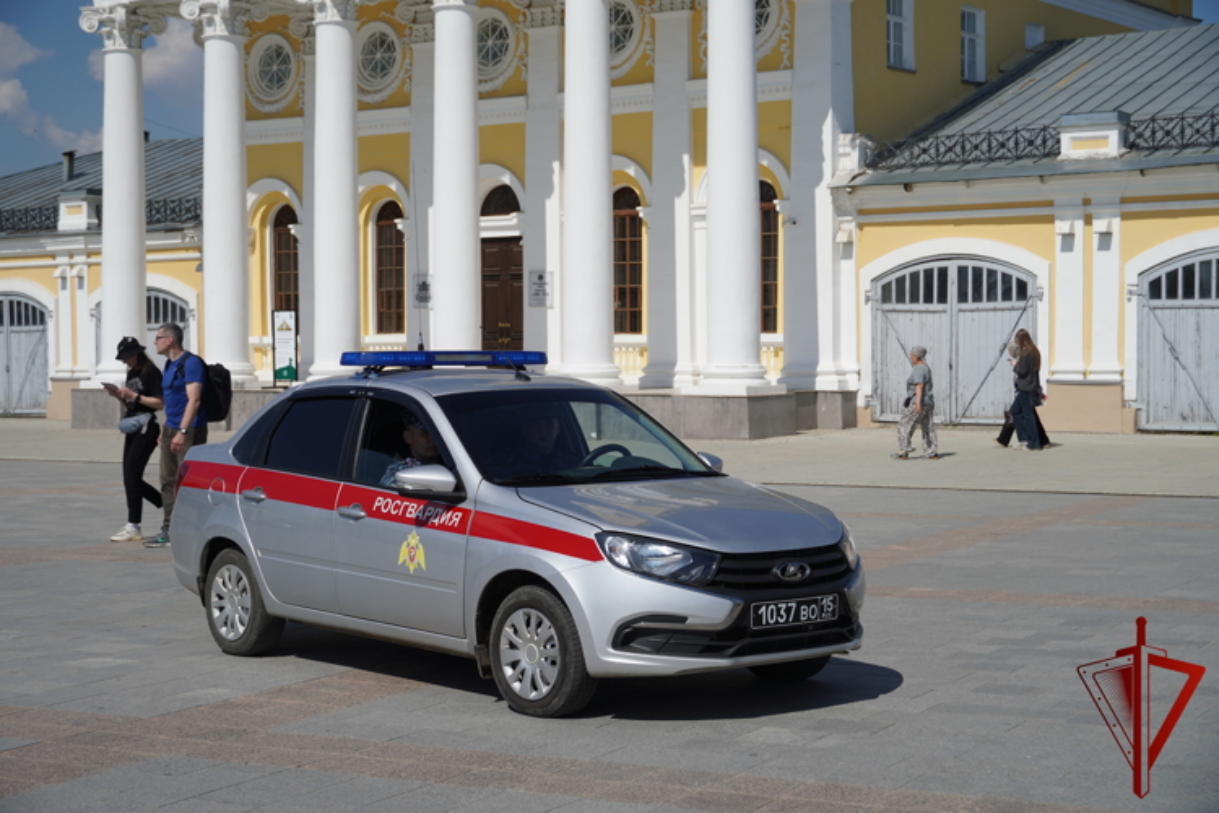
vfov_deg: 22.6
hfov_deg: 33.4
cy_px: 406
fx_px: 2032
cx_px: 610
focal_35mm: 60
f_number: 5
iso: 100
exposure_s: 1/1250
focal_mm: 40
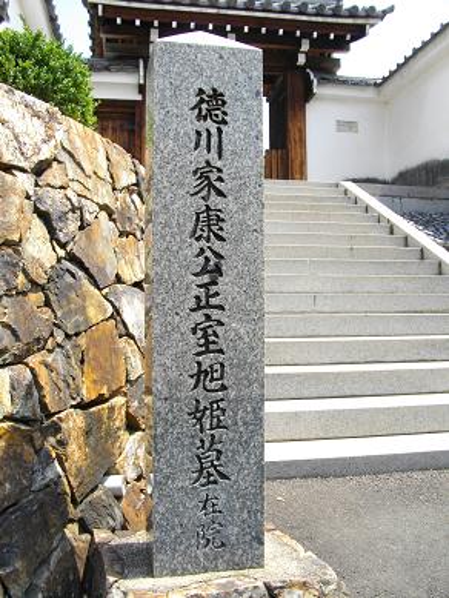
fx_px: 553
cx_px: 224
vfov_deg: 56.8
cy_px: 299
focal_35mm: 32
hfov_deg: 44.2
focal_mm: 5.7
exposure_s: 1/160
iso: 100
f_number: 5.5
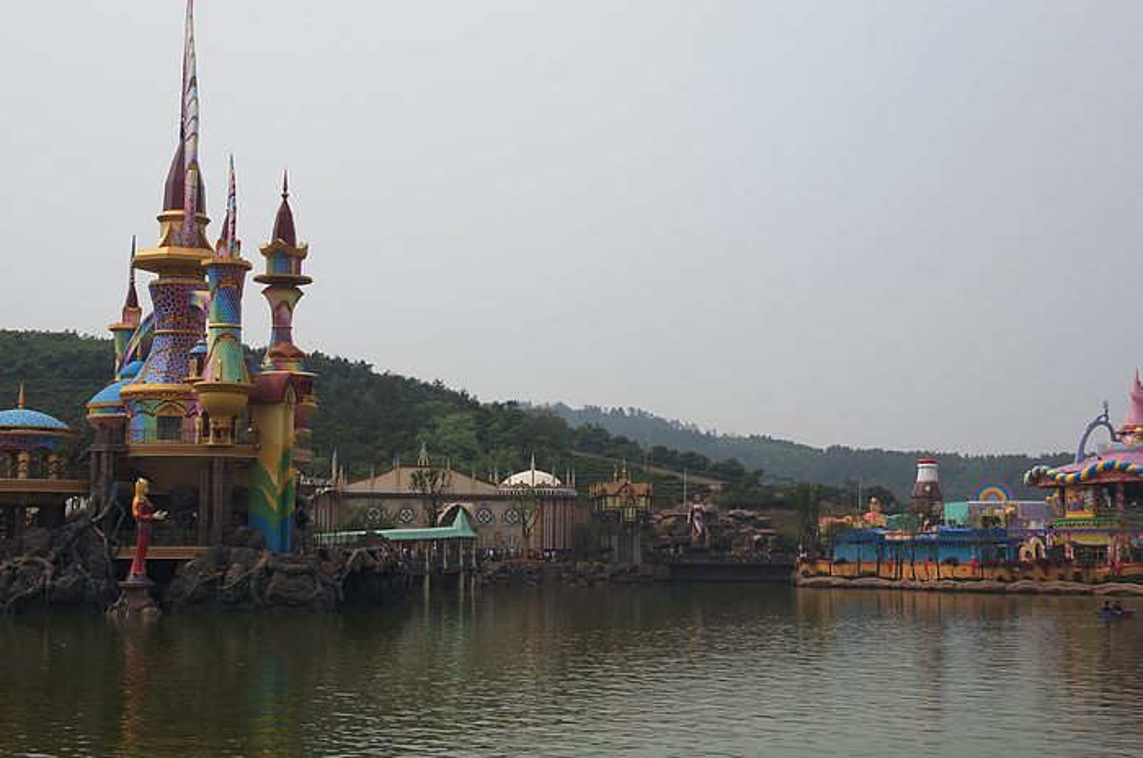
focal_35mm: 52
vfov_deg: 25.7
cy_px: 379
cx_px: 572
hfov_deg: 37.9
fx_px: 1664
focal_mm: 35
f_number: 8
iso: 100
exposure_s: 1/400
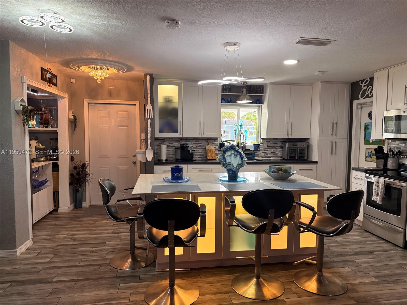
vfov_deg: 56.8
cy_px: 152
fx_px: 282
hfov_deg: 71.6
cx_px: 204
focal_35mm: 24
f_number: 1.78
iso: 250
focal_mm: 6.76
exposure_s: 1/120
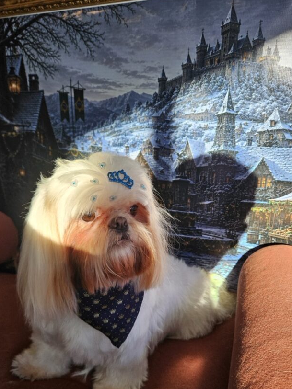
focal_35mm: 29
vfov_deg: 61.1
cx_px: 144
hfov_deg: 48.2
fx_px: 326
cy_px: 234
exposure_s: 1/472
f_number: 1.8
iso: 40
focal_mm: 5.4
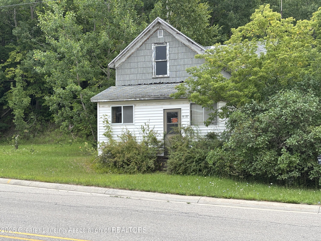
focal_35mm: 52
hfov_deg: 36.8
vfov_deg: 28.0
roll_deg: +0.9
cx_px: 160
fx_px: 482
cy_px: 120
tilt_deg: +1.7
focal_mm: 5.96
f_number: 1.6
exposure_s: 1/574
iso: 32
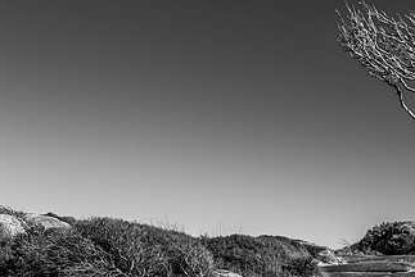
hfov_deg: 36.2
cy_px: 226
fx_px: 600
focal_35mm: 52
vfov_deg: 25.5
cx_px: 358
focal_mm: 29
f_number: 6.3
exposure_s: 1/1600
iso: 200
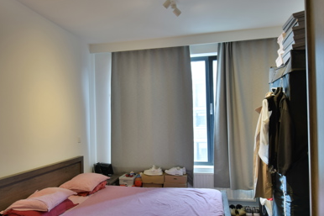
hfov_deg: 65.4
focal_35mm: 28
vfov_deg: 46.3
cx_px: 147
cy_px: 115
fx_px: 252
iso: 100
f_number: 4.5
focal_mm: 10
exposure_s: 1/3
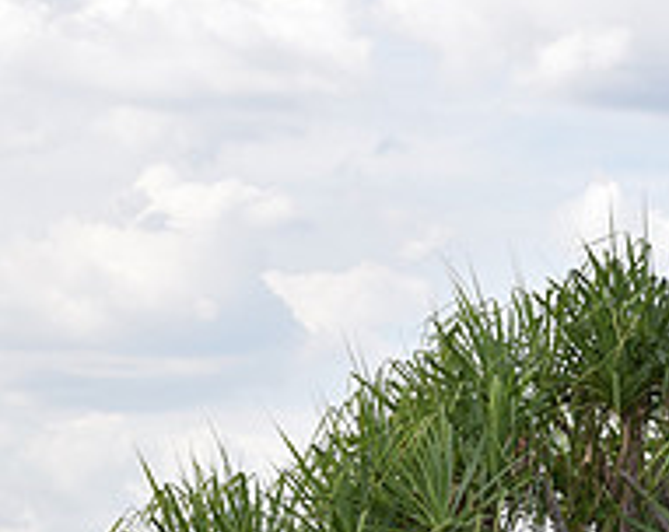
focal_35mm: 180
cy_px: 663
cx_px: 704
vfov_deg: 8.5
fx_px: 3557
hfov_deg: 10.6
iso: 100
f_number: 7.1
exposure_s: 1/200
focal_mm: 42
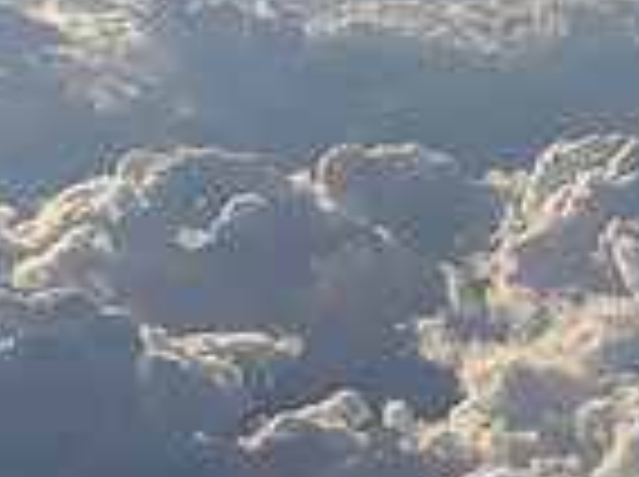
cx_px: 860
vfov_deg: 10.9
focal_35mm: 135
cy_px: 331
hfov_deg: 14.0
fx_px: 2488
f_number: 2.4
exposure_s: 1/2710
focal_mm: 4.13
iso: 50
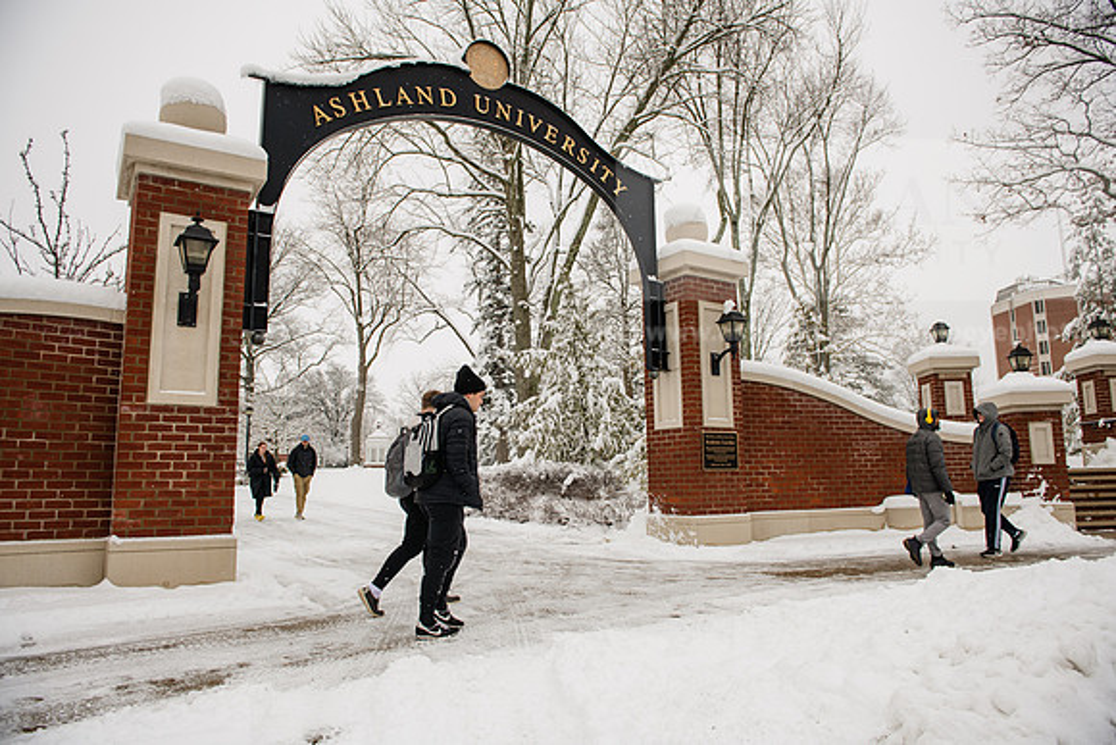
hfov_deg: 73.7
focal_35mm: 24
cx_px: 558
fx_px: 744
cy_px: 372
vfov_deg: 53.2
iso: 125
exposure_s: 1/500
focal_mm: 24
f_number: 4
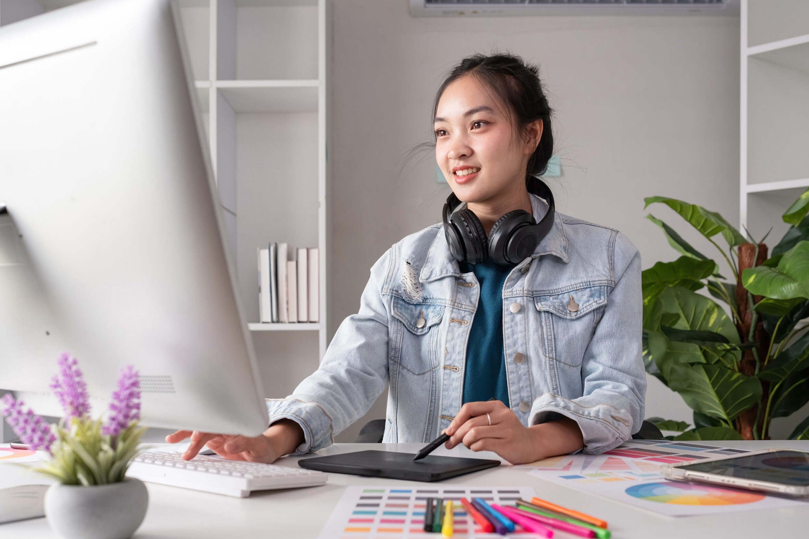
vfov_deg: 31.9
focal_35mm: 42
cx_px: 407
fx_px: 944
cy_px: 265
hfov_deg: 46.4
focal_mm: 27
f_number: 2.8
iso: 640
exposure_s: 1/250
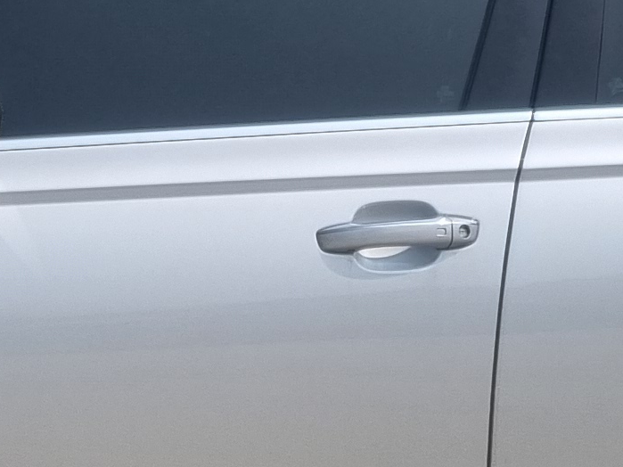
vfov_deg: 9.8
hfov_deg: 13.2
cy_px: 475
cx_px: 217
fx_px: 2699
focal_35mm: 150
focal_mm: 5.4
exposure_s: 1/4848
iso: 50
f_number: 1.8
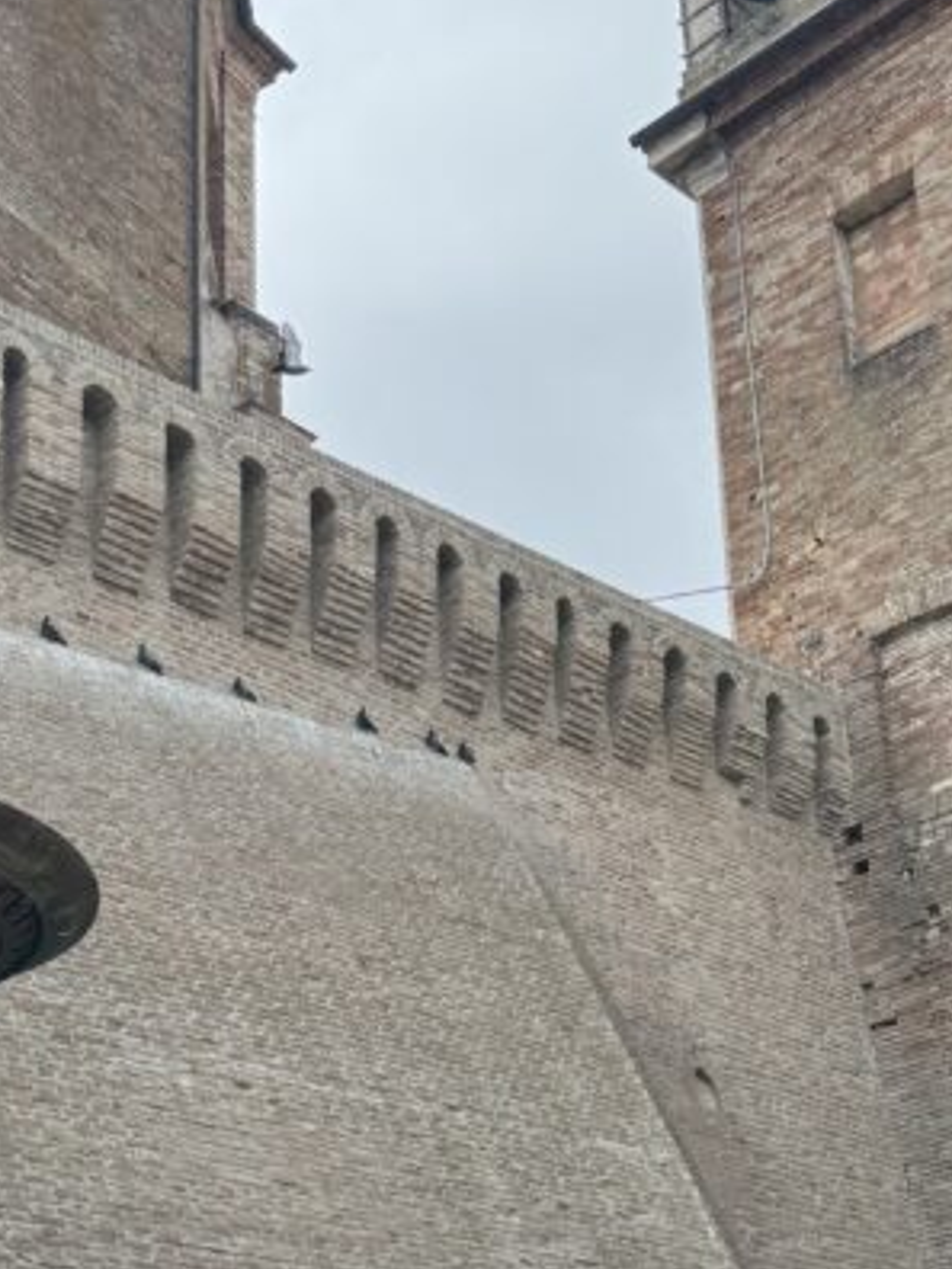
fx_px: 2273
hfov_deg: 23.6
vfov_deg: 30.8
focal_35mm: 62
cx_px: 340
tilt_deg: +21.7
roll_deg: +0.6
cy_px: 923
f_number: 1.78
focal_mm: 6.76
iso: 80
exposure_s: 1/2174
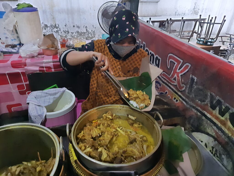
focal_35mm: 24
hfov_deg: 71.6
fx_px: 162
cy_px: 88
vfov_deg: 56.8
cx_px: 117
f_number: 1.8
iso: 640
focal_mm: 5.23
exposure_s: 1/50
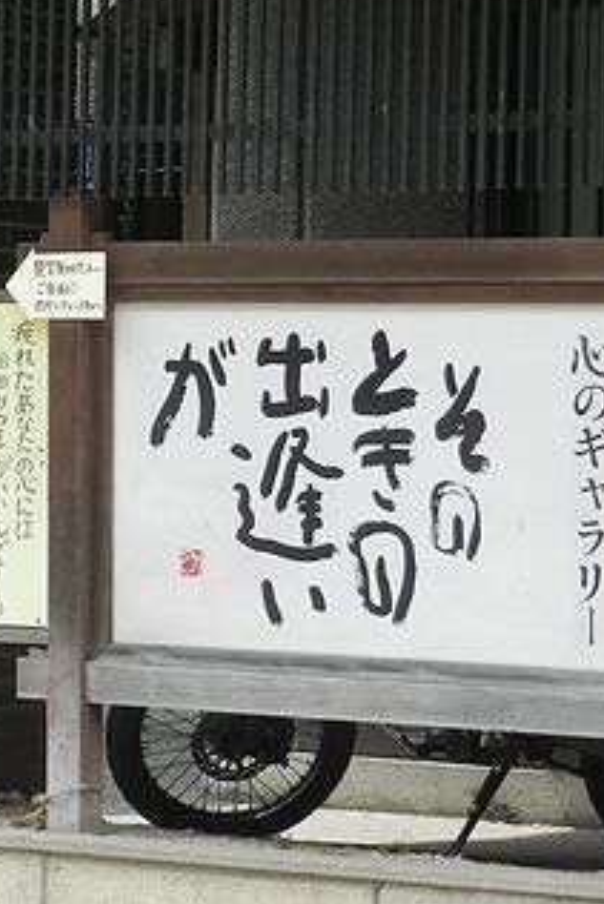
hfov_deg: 7.7
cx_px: -323
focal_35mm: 175
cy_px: 293
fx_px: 4399
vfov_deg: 11.7
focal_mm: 13.5
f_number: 4.8
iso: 160
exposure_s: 1/200
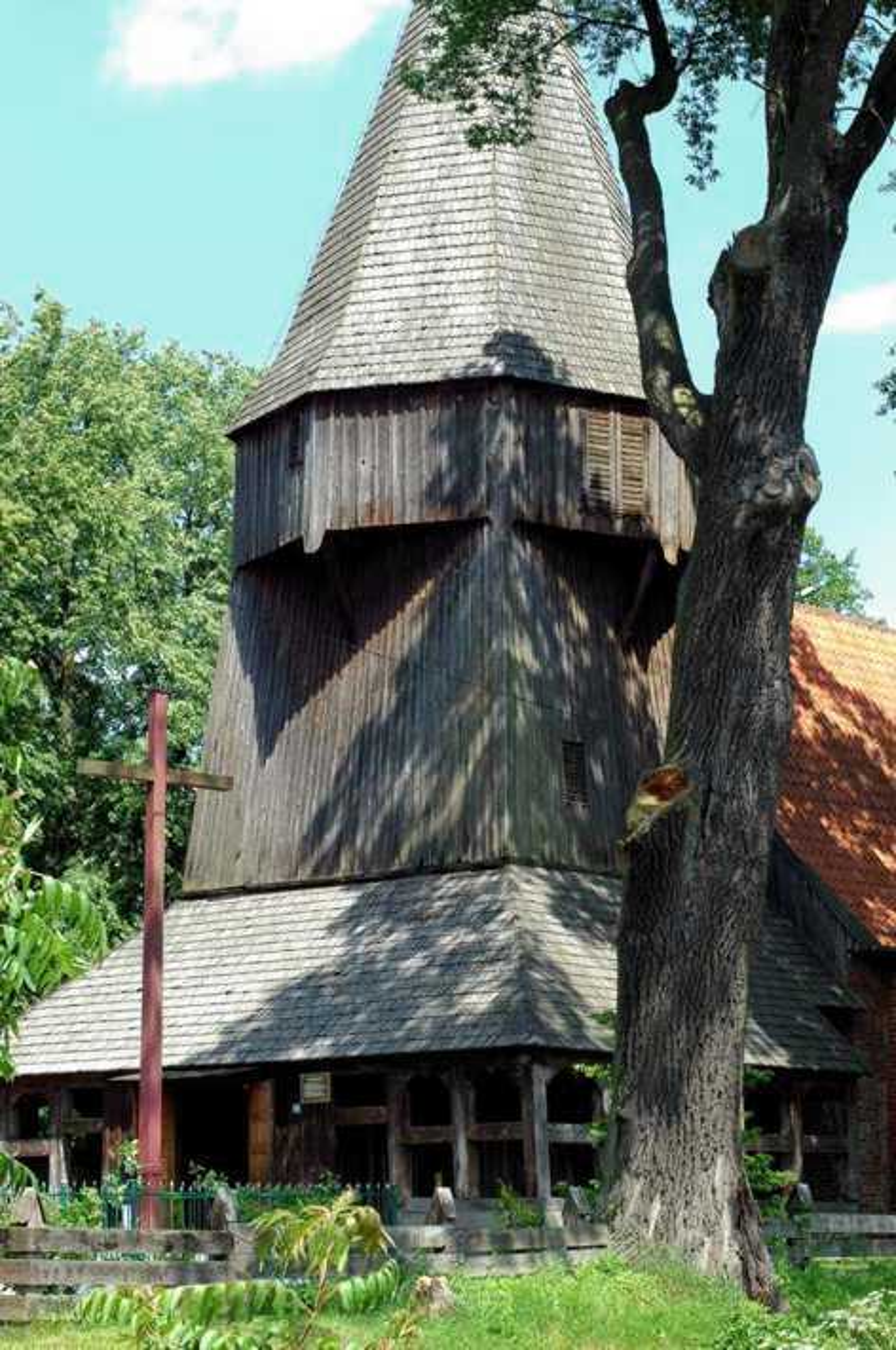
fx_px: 2808
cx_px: 448
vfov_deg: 27.0
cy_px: 675
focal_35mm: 75
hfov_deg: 18.1
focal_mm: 50
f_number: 9
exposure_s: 1/125
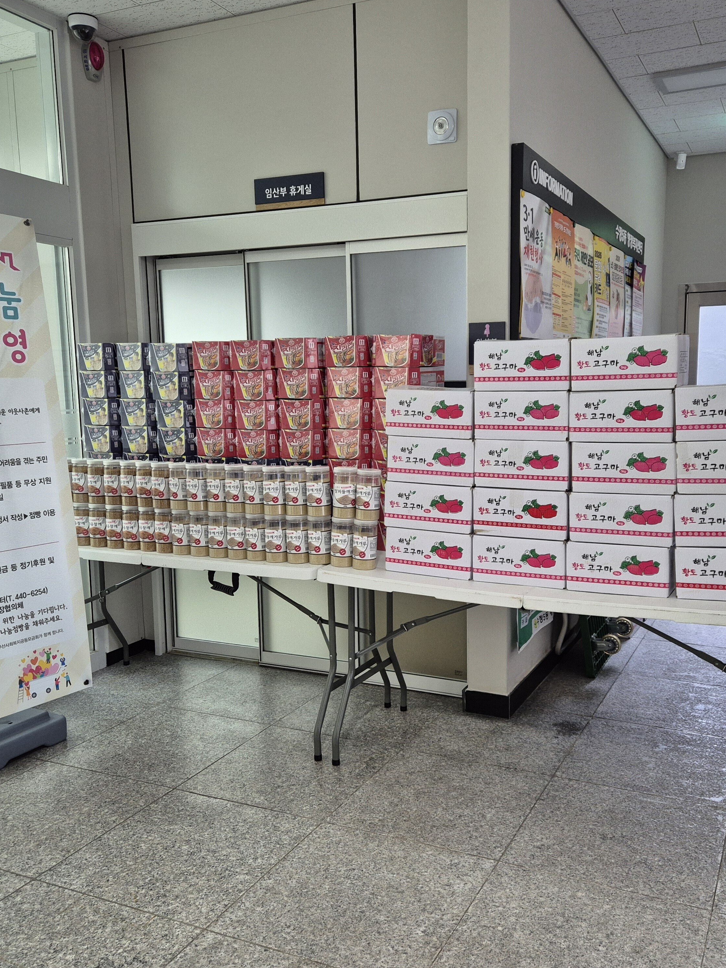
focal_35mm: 31
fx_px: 867
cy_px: 480
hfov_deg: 45.2
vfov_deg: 58.4
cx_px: 432
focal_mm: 5.4
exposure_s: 1/120
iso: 400
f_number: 1.8
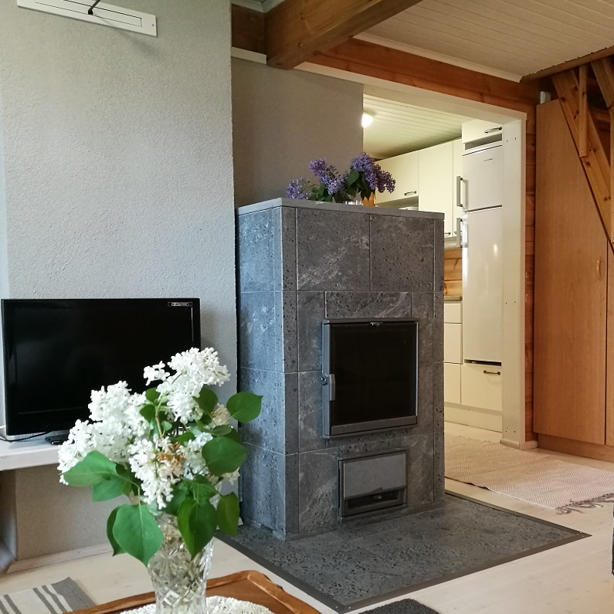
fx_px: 722
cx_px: 383
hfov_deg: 45.7
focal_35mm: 36
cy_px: 347
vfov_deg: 45.9
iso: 320
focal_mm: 4.5
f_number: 2.2
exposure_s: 1/33.3
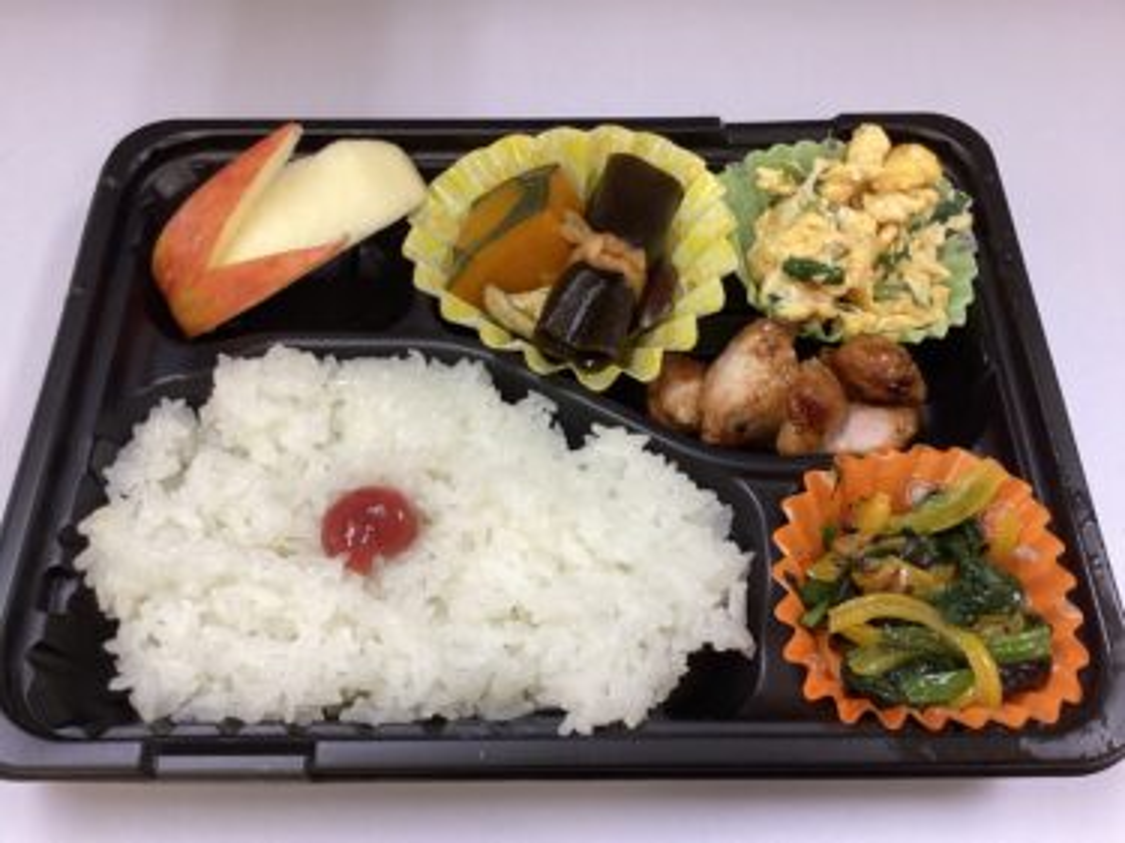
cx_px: 562
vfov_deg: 45.4
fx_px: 1007
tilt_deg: -60.4
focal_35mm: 31
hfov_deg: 58.4
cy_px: 422
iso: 100
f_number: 2.4
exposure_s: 1/60
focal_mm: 3.3
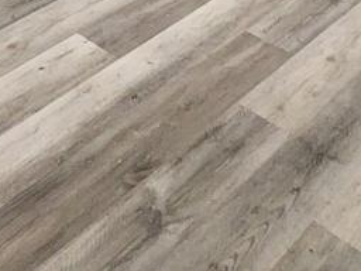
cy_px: -375
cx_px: 159
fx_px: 761
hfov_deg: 26.7
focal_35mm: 73
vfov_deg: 14.1
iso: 640
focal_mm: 2.2
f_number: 2.2
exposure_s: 1/30
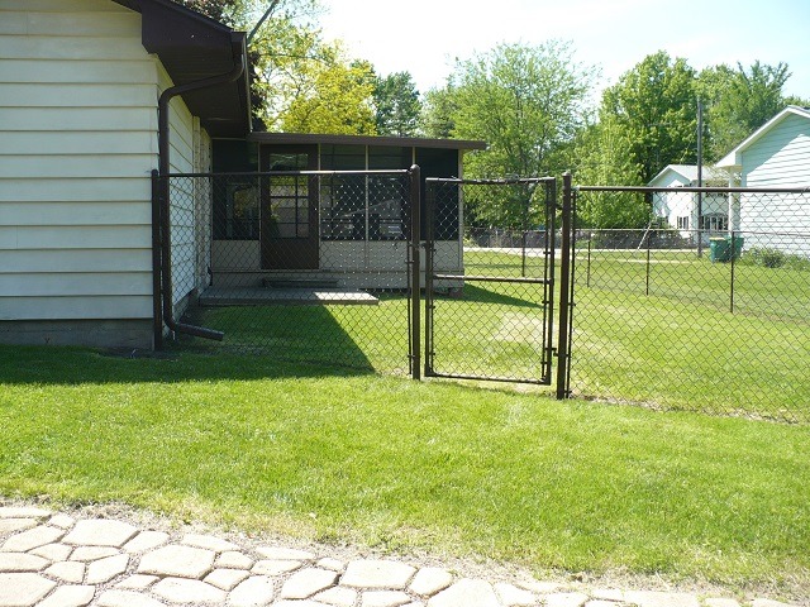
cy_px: 304
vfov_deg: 38.7
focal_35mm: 37
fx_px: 866
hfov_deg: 50.1
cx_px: 405
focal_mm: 6.1
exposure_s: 1/500
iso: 100
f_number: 2.8
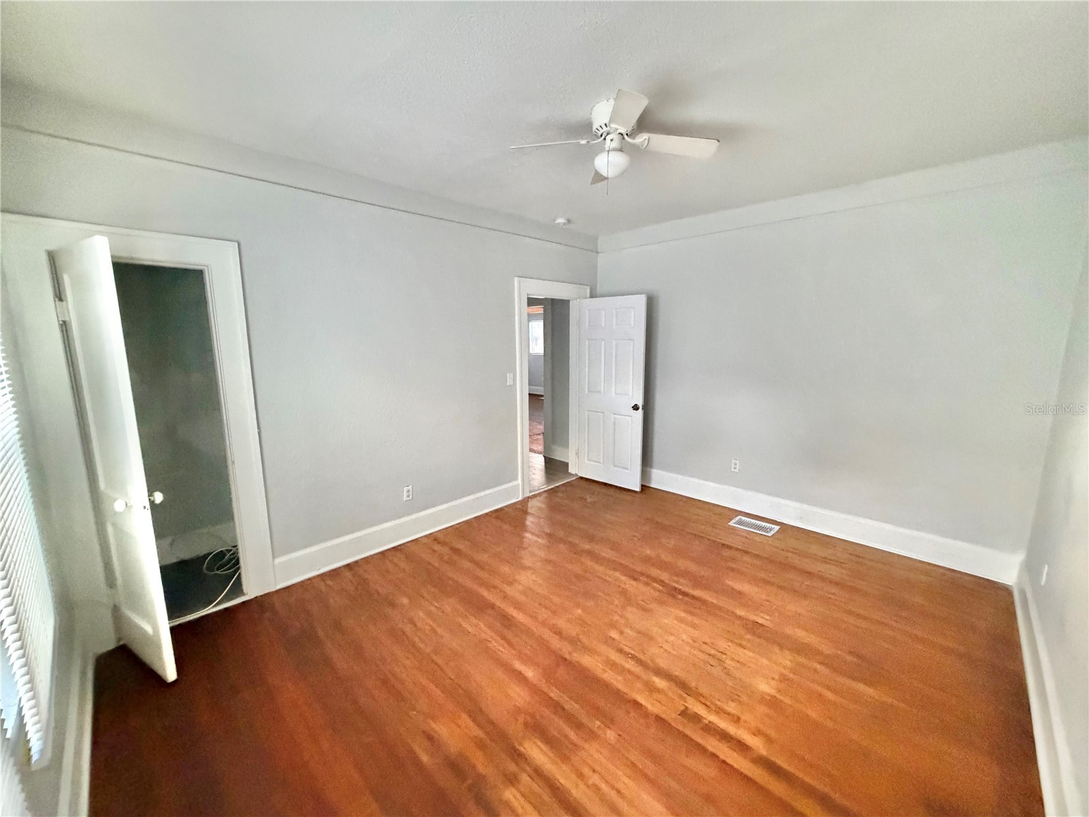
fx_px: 440
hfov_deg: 102.1
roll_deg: +0.0
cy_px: 408
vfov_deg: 85.7
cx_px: 544
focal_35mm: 14
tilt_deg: -9.0
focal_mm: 2.22
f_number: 2.2
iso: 1250
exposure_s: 1/60
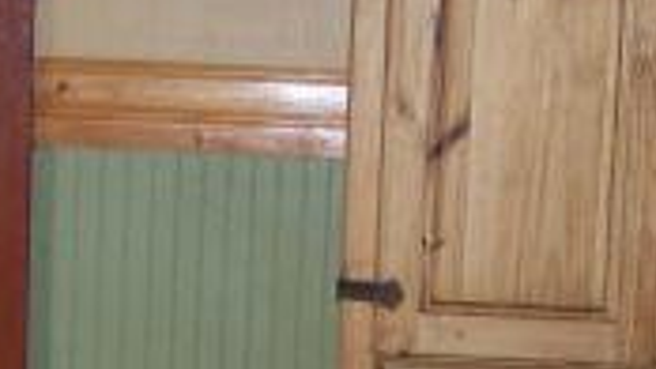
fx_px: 2279
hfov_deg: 16.4
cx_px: 392
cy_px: 297
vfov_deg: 9.2
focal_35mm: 131
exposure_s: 1/64
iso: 140
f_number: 2.7
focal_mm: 6
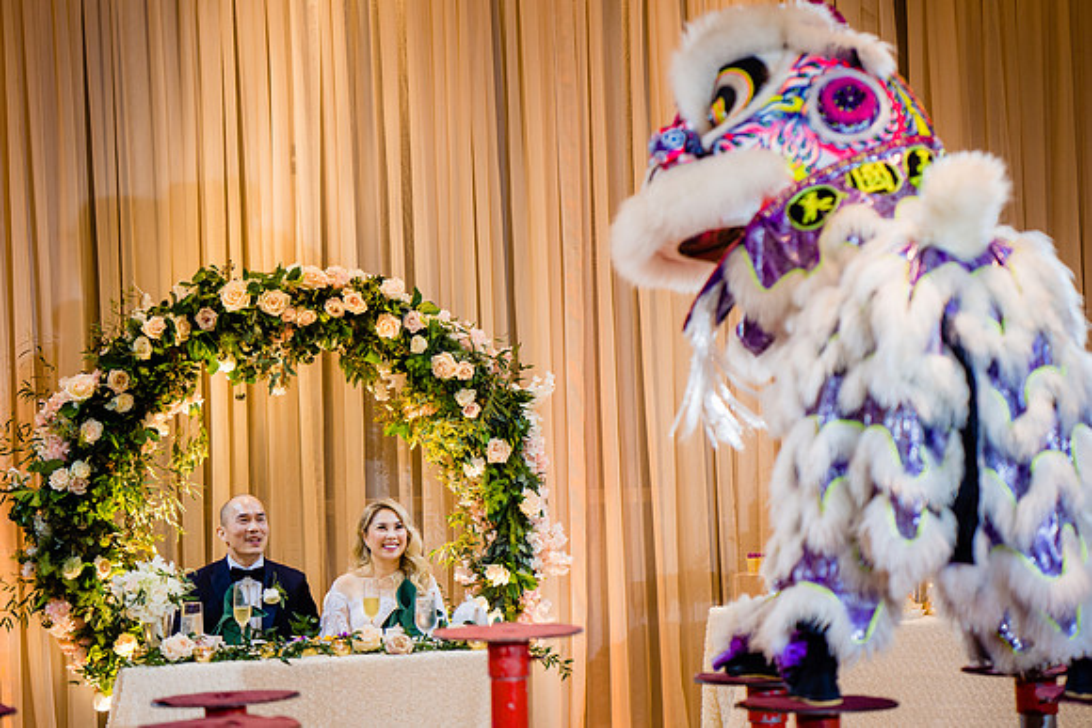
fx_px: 2729
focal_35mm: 90
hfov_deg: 22.6
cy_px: 343
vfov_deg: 15.2
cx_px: 514
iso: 1000
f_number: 2.2
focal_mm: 85
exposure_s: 1/200
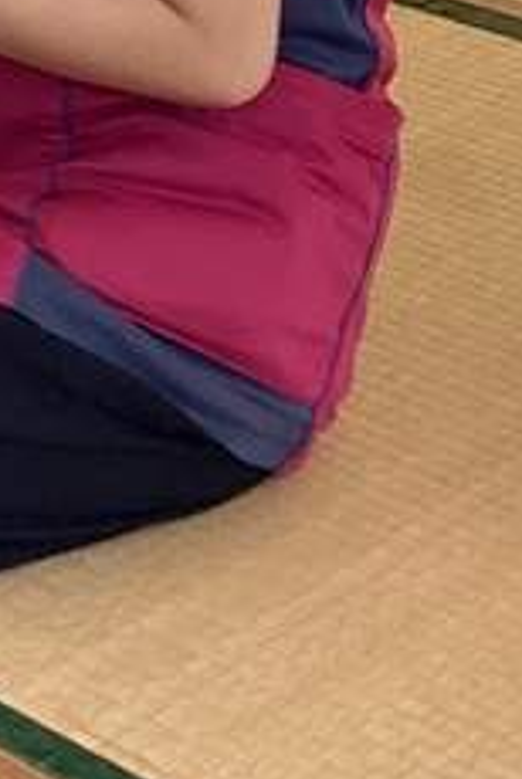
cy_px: -410
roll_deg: +2.0
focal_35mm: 140
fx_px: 3036
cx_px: -759
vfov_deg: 13.7
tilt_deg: -14.9
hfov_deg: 8.8
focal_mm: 3.3
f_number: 2.4
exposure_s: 1/60
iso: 50
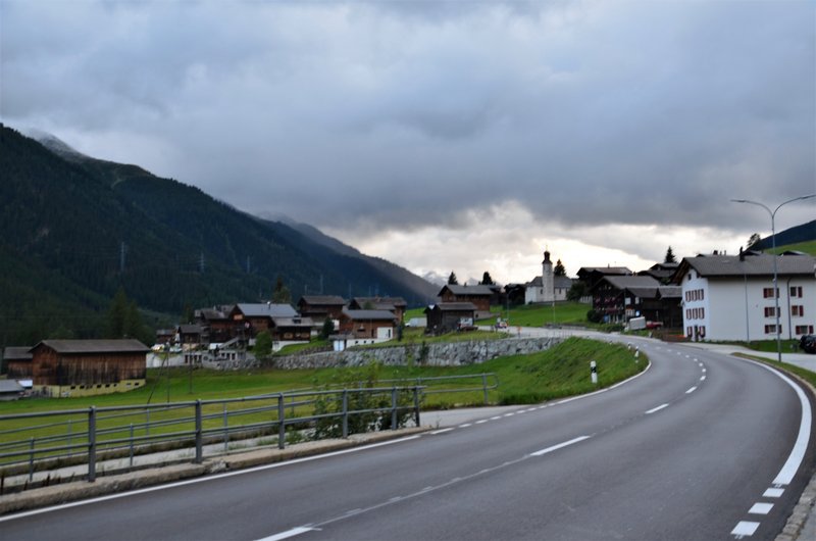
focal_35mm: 38
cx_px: 408
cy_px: 270
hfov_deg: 51.4
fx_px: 848
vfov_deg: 35.3
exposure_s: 1/10
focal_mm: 25
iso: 320
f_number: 5.6
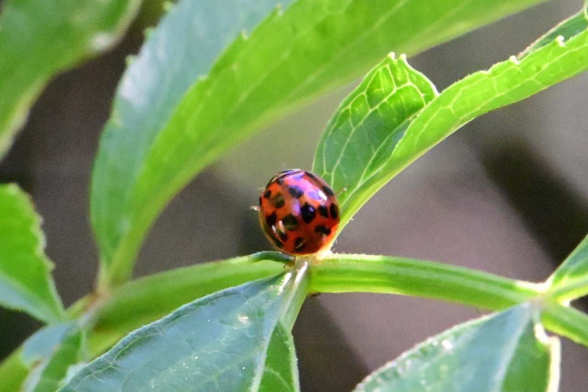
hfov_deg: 5.2
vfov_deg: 3.4
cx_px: 294
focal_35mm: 400
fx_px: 6534
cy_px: 196
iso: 25600
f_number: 22
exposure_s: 1/250
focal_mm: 400
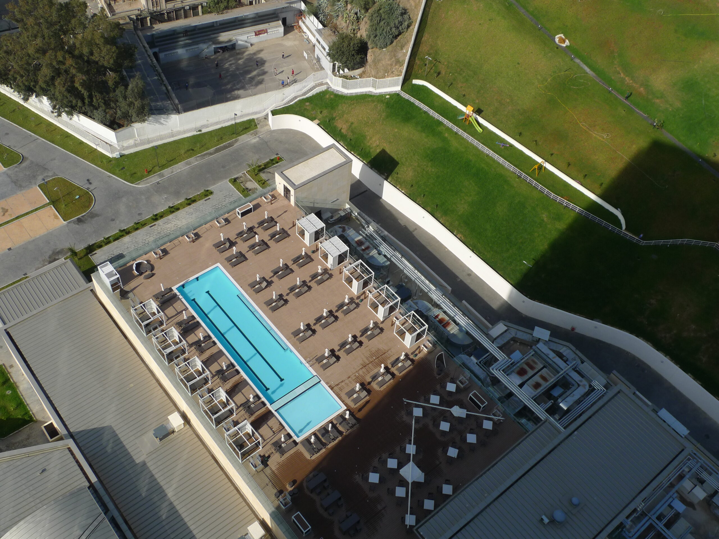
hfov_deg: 52.6
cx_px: 360
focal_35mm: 35
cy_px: 270
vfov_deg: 40.7
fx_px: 727
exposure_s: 1/1000
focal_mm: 7.4
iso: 100
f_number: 4.5
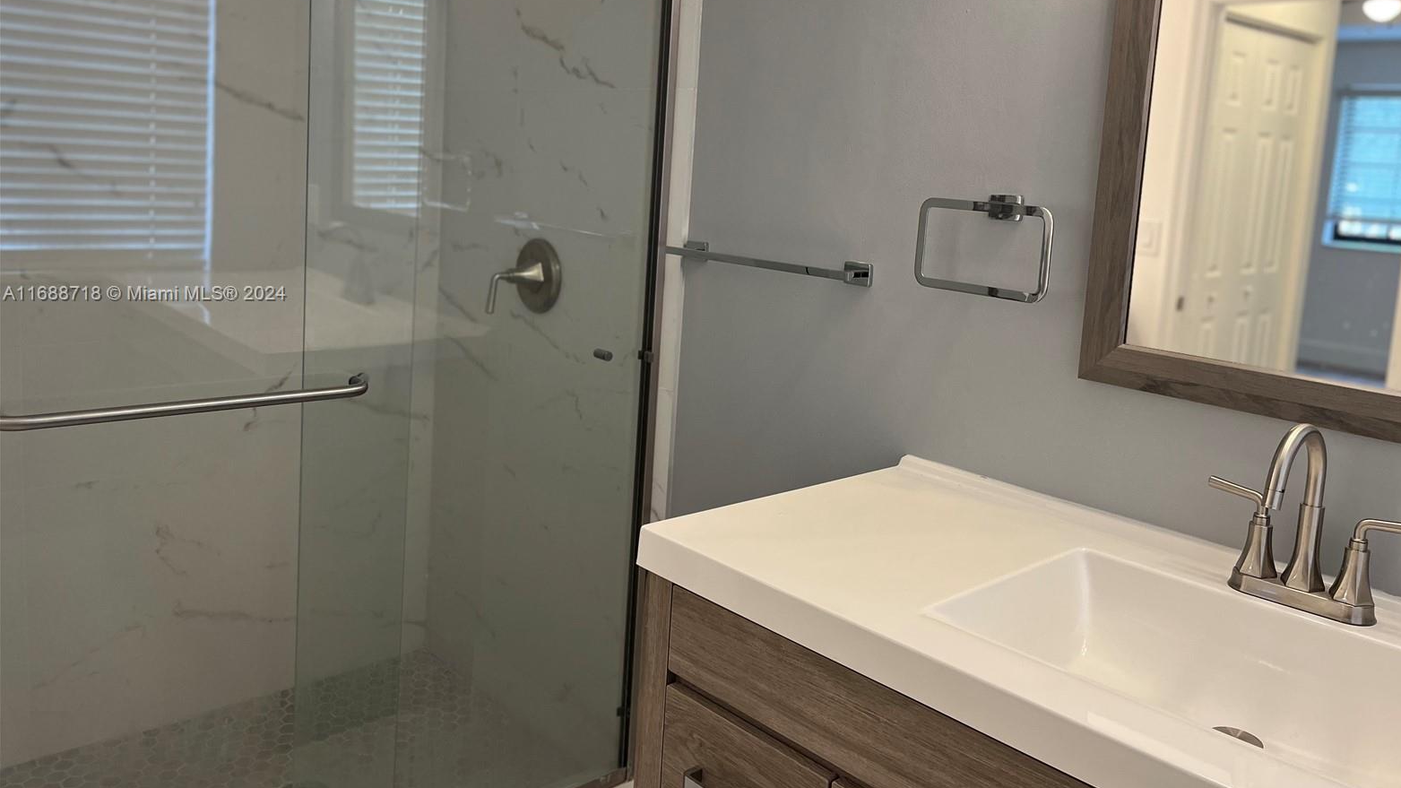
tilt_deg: -7.5
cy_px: 295
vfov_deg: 39.9
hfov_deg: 66.1
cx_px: 716
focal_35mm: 29
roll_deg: -3.9
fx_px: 1077
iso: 125
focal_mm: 5.1
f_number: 1.6
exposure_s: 1/60
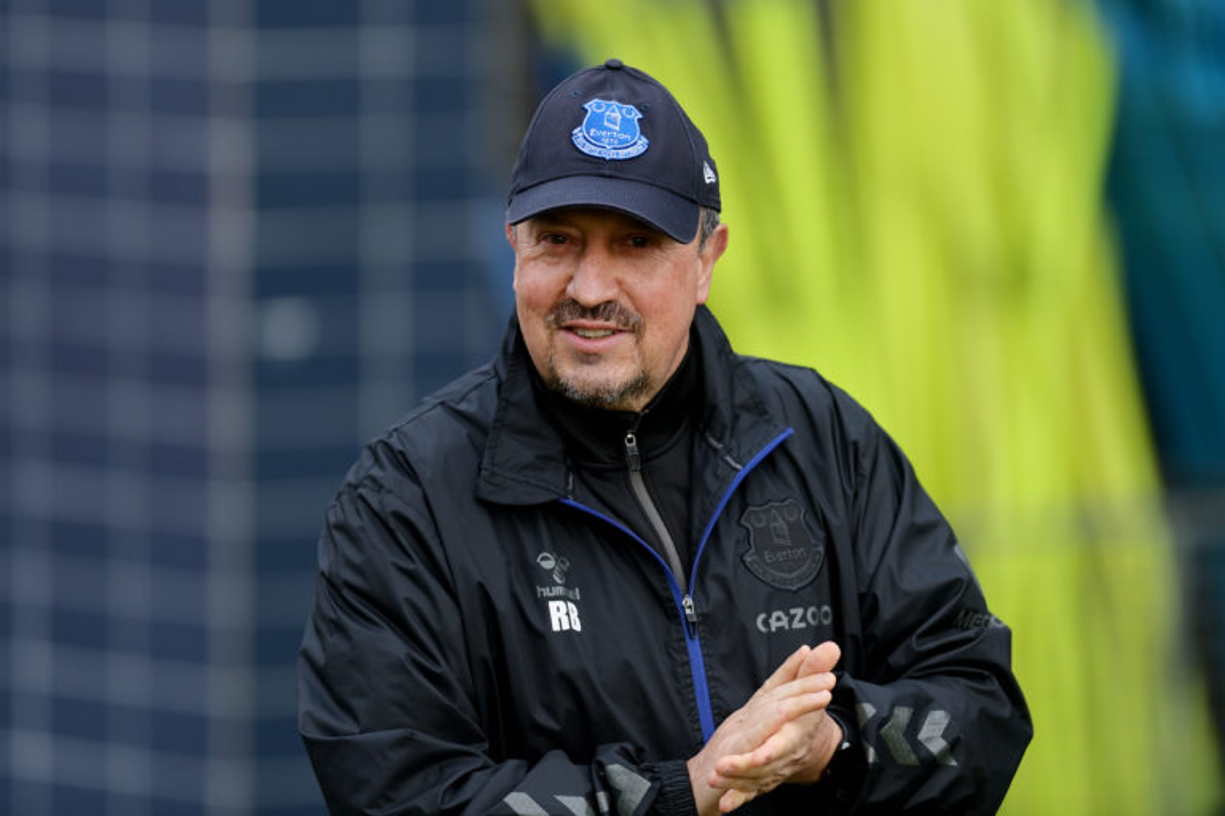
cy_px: 408
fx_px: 13610
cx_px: 612
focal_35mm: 400
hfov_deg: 5.2
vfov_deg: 3.4
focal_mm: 400
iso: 320
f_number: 2.8
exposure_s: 1/1000
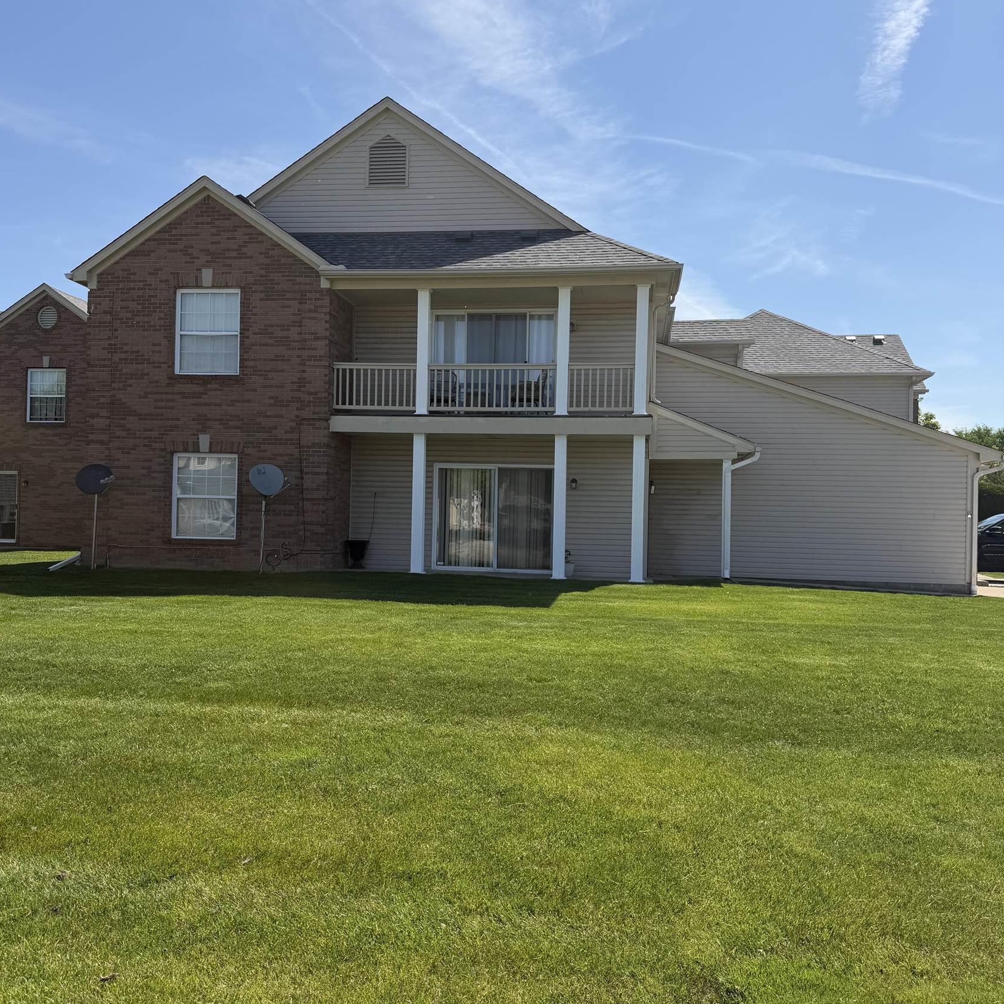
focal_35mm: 29
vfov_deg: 55.6
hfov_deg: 55.6
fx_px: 952
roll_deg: -1.4
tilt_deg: -0.8
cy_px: 508
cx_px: 492
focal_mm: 6.76
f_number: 1.78
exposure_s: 1/4975
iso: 80
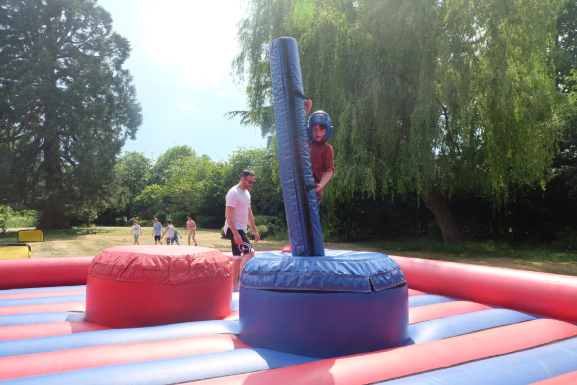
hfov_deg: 71.5
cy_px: 192
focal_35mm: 25
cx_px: 288
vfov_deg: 51.3
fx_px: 401
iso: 400
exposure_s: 1/420
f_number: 6.4
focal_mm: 16.7
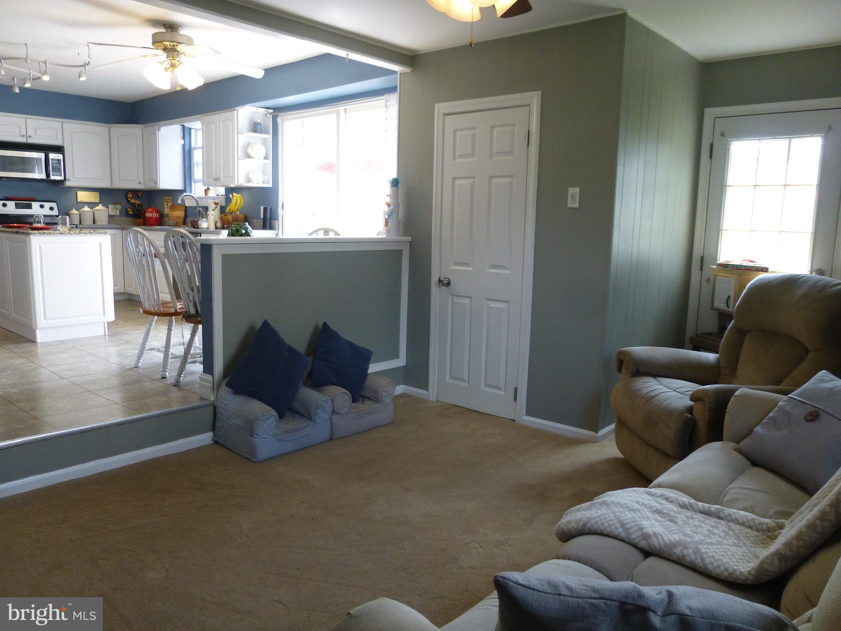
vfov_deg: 54.9
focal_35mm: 25
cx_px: 420
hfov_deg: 69.4
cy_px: 316
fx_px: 607
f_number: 3.1
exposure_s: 1/60
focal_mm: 4.5
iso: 250
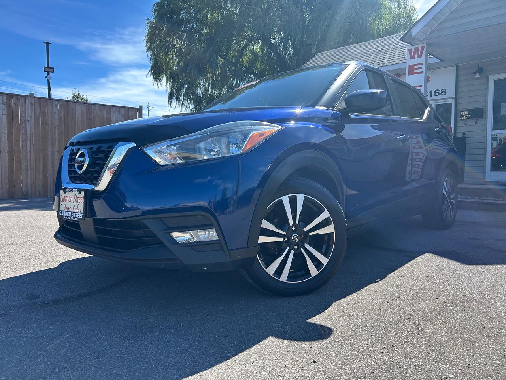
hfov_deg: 67.3
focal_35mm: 26
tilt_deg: -3.2
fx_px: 380
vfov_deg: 53.1
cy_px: 190
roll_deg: -1.2
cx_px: 253
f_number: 1.5
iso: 50
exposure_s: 1/1751
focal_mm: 5.7
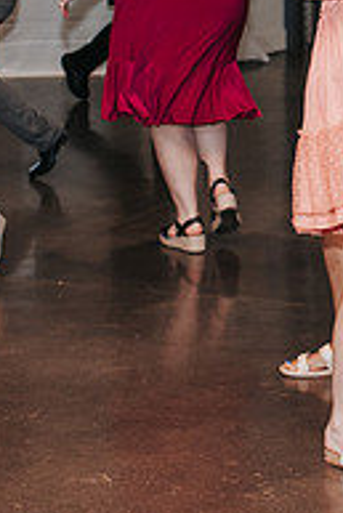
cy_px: 67
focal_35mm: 142
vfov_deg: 14.3
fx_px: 2026
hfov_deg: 9.5
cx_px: 464
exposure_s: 1/160
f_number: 2.8
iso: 1000
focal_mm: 35
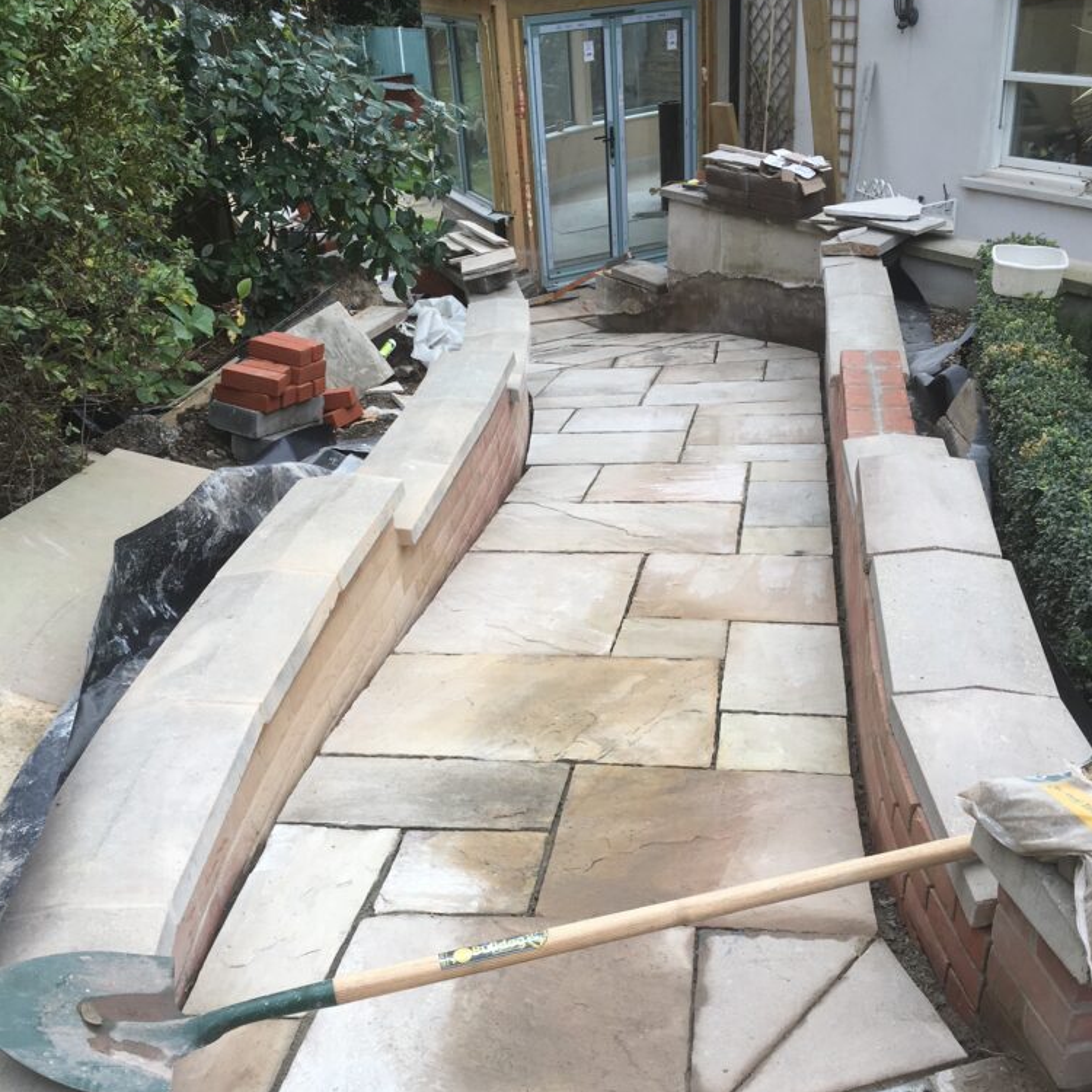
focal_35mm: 35
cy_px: 700
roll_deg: +4.4
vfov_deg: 46.7
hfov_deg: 47.2
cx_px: 558
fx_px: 1249
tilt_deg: -30.6
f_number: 2.2
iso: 25
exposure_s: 1/193
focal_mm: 4.15
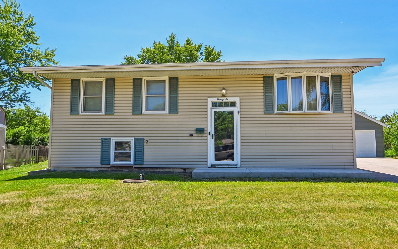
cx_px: 201
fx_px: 271
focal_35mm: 25
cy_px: 133
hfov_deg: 72.5
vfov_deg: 49.3
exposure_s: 1/250
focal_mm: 24
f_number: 13
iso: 400
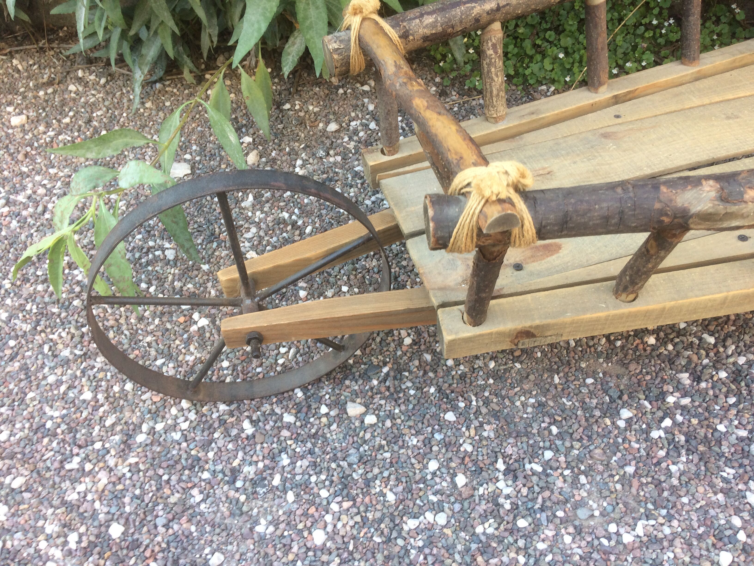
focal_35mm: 29
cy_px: 283
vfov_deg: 48.2
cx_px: 377
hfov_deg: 61.7
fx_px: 632
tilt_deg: -45.2
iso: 50
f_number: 2.2
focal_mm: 4.15
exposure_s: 1/50
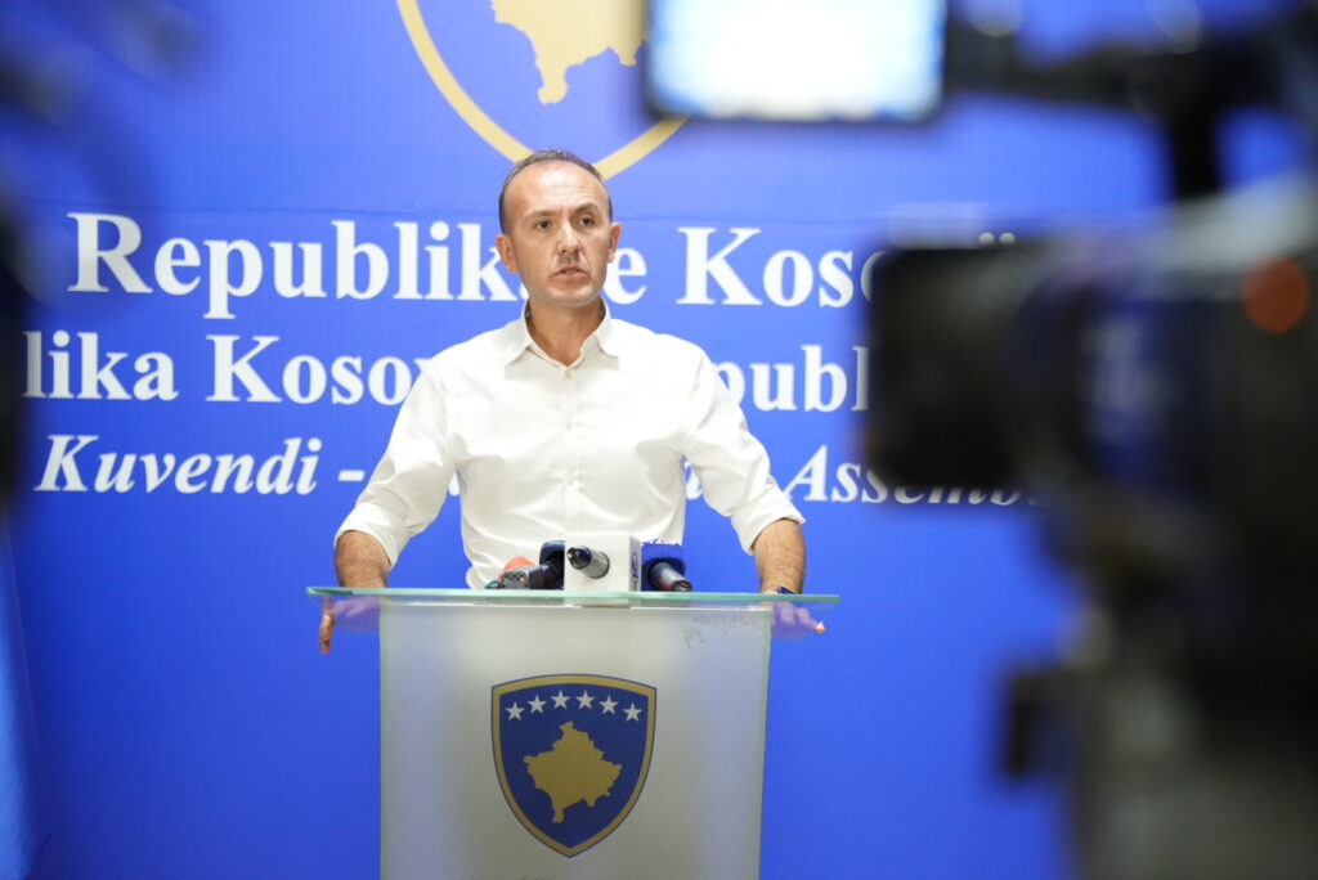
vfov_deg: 19.5
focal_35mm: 70
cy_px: 440
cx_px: 659
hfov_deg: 28.8
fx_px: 2564
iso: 4000
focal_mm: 70
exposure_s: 1/100
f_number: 2.8
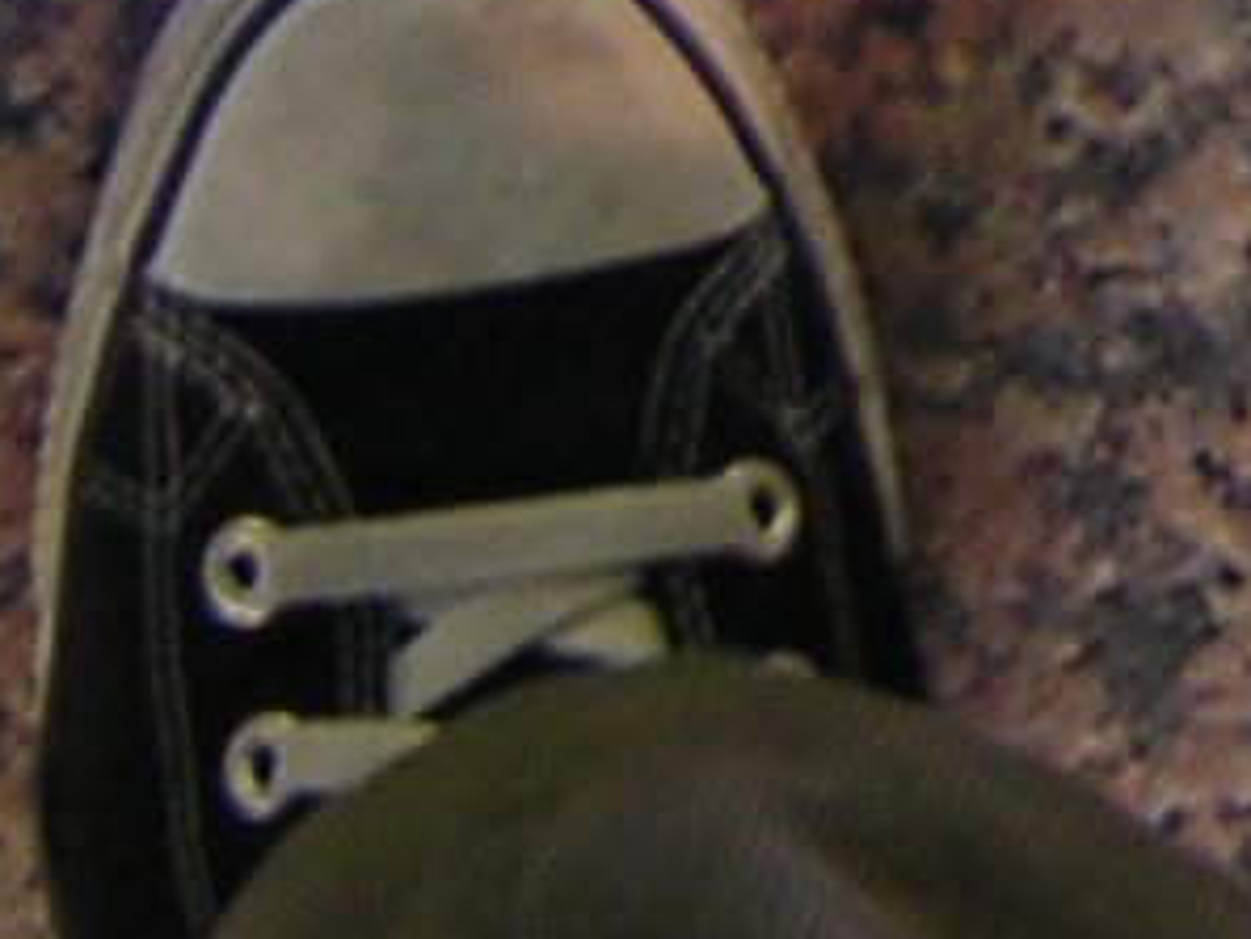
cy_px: -1310
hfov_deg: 7.5
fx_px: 9147
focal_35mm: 253
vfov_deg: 5.7
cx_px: 2612
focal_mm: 6.1
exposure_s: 1/3.1
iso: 100
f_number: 2.9
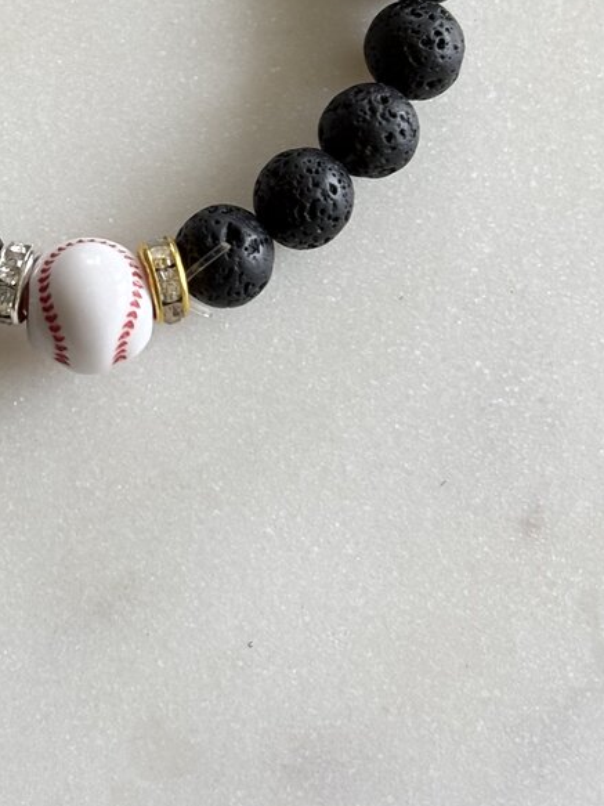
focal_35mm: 107
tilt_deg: -75.7
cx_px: 68
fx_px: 2490
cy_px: 86
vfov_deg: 18.1
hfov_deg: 13.7
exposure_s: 1/68
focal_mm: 5.96
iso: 50
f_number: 1.6
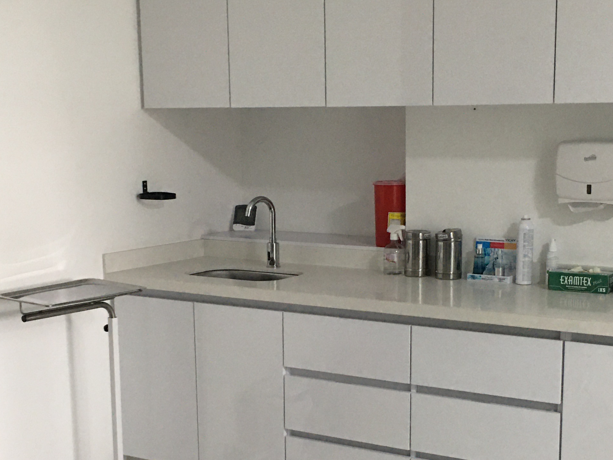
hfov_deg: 31.7
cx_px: 335
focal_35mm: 61
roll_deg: +0.2
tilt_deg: -12.0
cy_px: 339
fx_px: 1080
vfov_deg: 23.8
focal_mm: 4.15
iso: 80
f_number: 2.2
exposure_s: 1/15
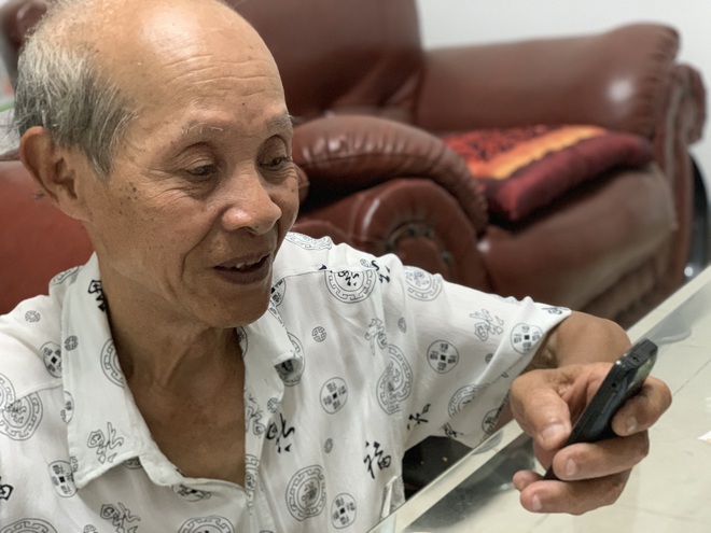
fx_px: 1068
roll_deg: +9.2
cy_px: 266
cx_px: 356
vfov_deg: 28.0
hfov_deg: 36.8
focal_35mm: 52
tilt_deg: -14.9
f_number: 2.4
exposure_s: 1/33
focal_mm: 6
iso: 400
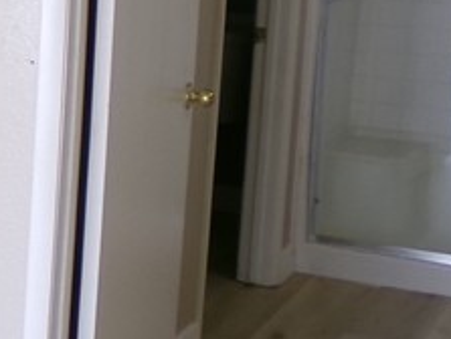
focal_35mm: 110
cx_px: -283
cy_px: 52
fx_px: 1435
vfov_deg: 13.4
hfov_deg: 15.9
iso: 100
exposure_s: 1/34
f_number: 3.7
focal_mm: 4.3
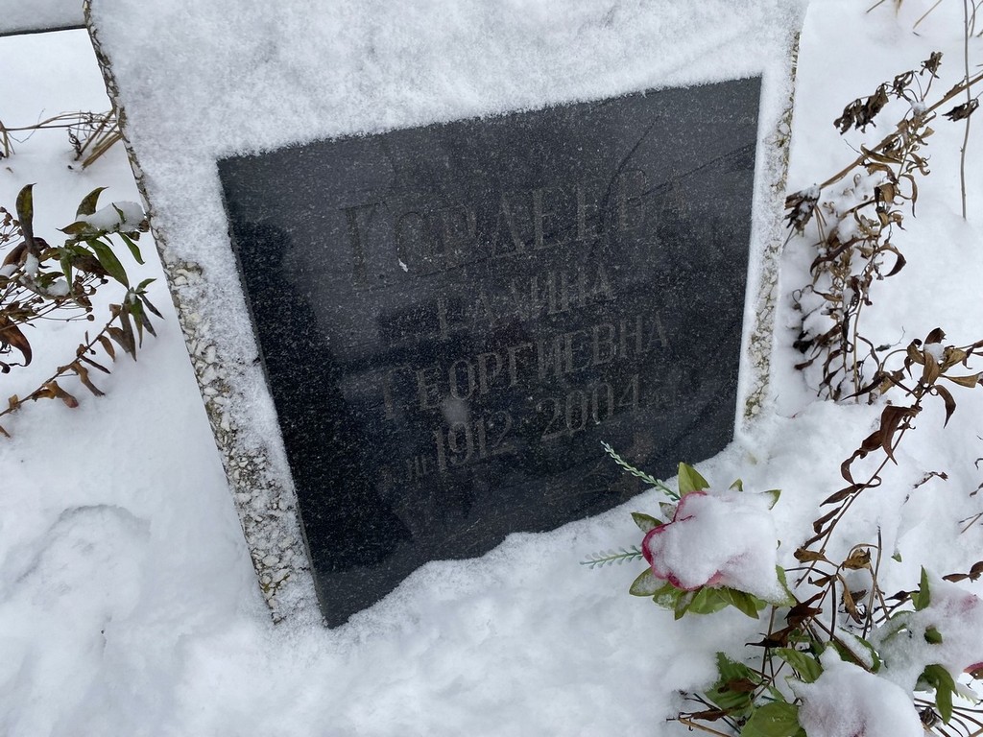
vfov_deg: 53.1
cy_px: 368
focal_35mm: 26
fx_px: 738
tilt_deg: -66.3
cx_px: 492
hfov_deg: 67.3
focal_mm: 4.25
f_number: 1.8
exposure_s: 1/415
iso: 32
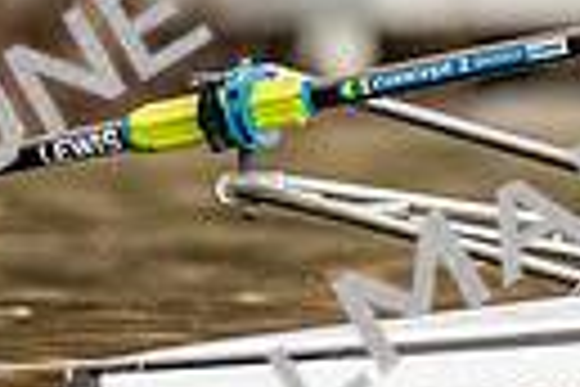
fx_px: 64987
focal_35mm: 4034
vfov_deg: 0.3
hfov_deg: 0.5
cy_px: -94
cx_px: 958
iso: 8000
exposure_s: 1/2000
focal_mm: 600
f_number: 4
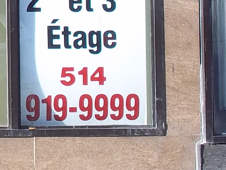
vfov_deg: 5.5
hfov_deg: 7.0
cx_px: -276
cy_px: -92
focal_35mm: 268
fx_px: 1749
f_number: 3.9
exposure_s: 1/200
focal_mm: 10.1
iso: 80
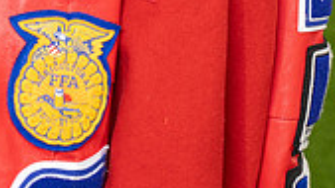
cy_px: -241
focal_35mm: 187
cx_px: 159
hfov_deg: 11.5
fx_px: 1661
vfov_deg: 6.2
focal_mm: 67
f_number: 4.5
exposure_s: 1/250
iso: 640
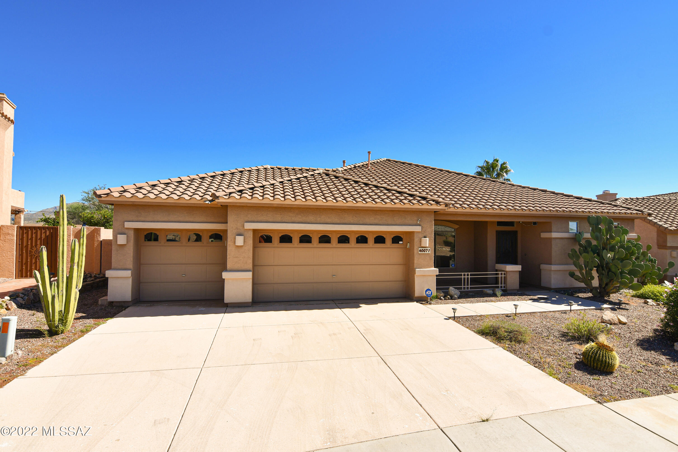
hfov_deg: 96.7
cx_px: 339
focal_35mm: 16
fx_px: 301
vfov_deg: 73.7
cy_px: 226
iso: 100
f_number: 10
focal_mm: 11
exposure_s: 1/400
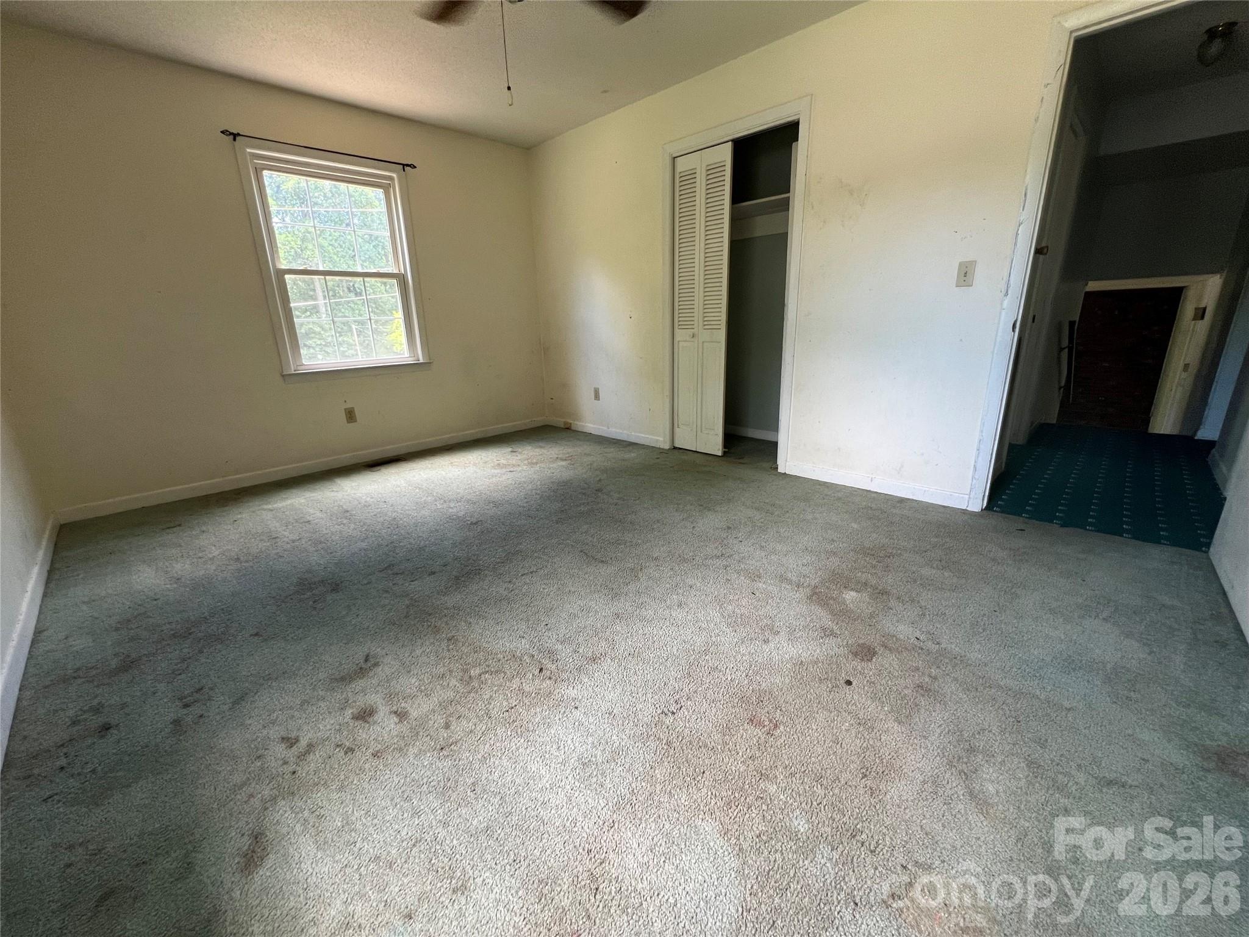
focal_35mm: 13
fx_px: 469
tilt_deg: -16.6
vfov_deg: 89.9
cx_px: 624
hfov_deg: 106.2
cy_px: 468
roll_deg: +1.8
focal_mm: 1.57
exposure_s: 1/99
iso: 125
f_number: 1.8
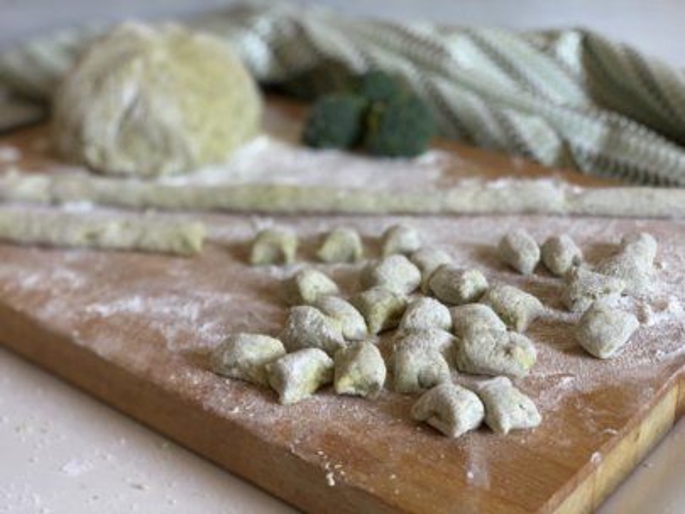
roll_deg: +0.7
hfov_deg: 36.8
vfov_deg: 28.0
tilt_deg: -25.4
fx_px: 1029
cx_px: 342
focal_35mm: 52
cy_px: 257
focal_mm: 6
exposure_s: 1/68
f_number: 2.4
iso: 125
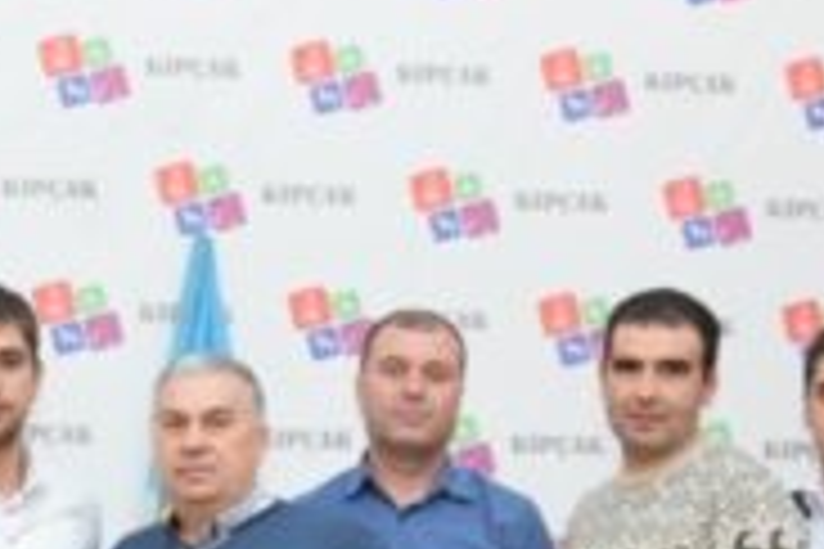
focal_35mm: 132
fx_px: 3023
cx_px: 36
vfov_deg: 9.9
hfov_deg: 15.3
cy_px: 972
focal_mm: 21
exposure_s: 1/125
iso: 800
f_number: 4
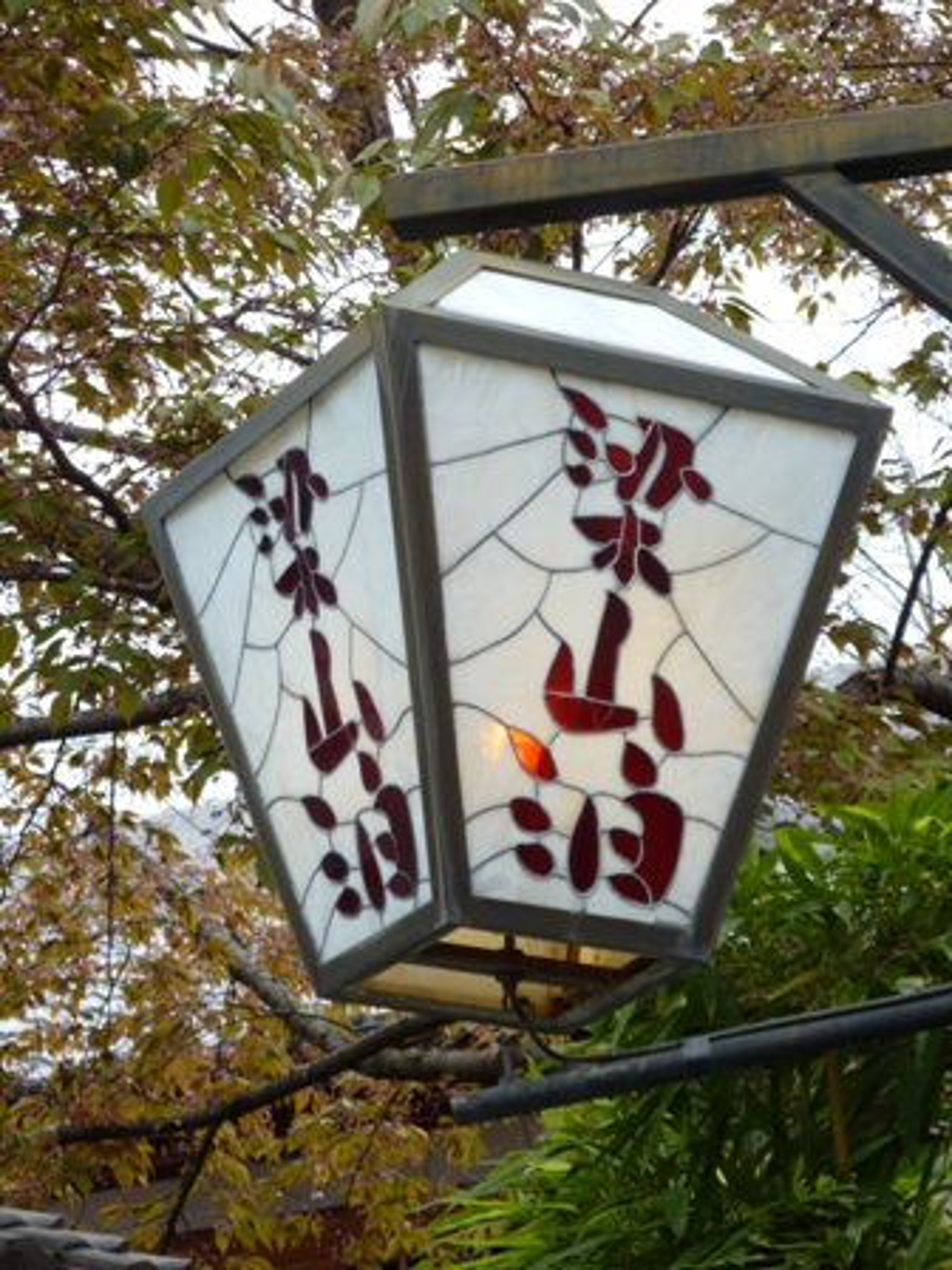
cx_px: 476
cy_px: 635
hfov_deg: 10.8
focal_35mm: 137
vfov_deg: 14.4
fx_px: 5024
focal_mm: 22.5
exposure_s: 1/60
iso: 80
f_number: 4.5
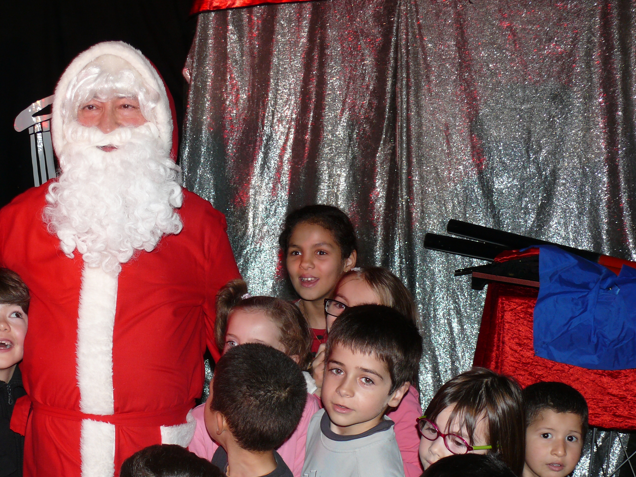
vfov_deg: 28.3
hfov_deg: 37.0
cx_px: 196
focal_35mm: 51
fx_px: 937
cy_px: 330
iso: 100
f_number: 2.8
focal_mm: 7.6
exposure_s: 1/30
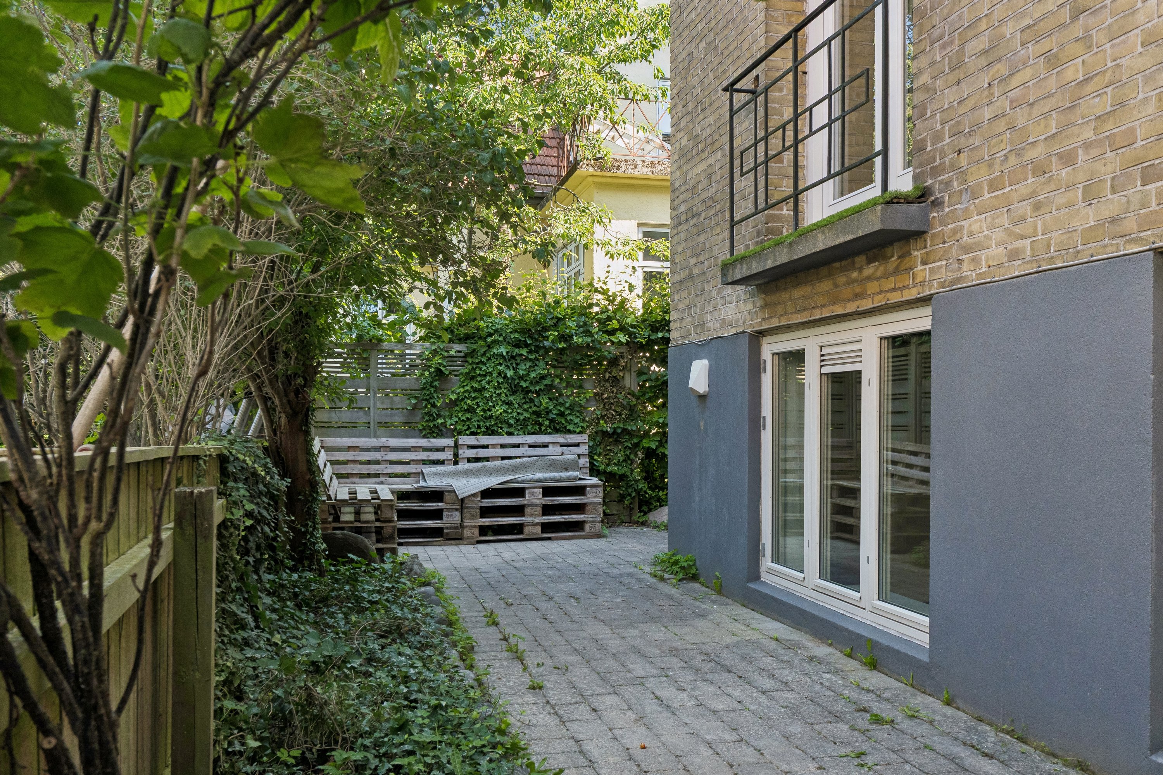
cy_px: 388
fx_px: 969
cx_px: 582
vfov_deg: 43.6
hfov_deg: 61.9
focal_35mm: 30
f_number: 8
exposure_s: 1/200
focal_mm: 20
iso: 400
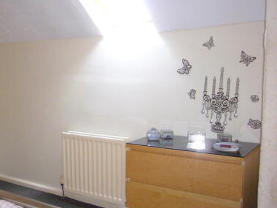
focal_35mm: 43
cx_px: 67
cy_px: 122
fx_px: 344
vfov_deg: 33.5
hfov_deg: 42.4
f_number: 2.8
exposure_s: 1/30
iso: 320
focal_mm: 4.6
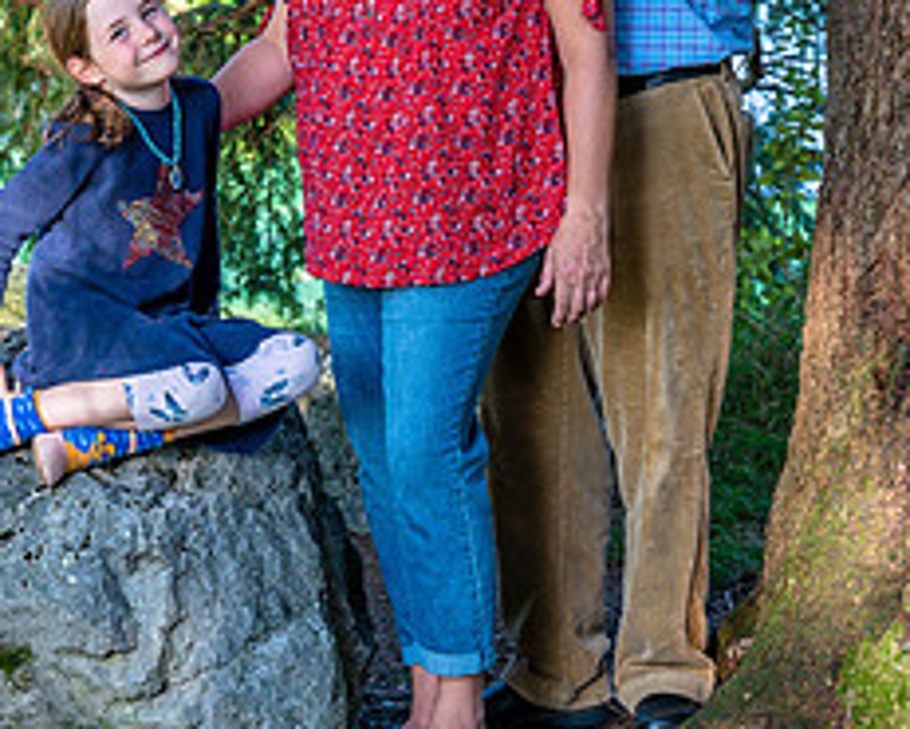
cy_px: 203
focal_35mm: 147
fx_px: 3961
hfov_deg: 13.1
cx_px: 345
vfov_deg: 10.5
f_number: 5
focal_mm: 60
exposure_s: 1/100
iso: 200
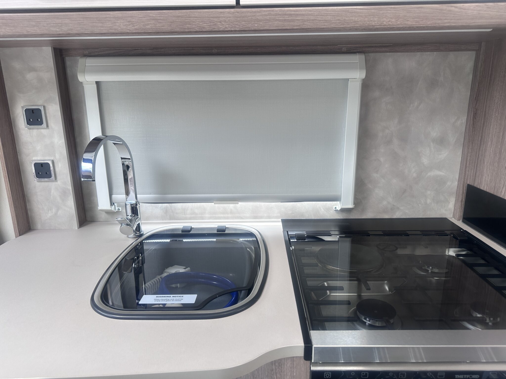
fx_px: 351
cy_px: 190
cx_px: 253
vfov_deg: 56.8
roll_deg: +1.4
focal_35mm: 24
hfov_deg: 71.6
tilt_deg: -11.0
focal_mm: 6.86
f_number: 1.78
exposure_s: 1/121
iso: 80
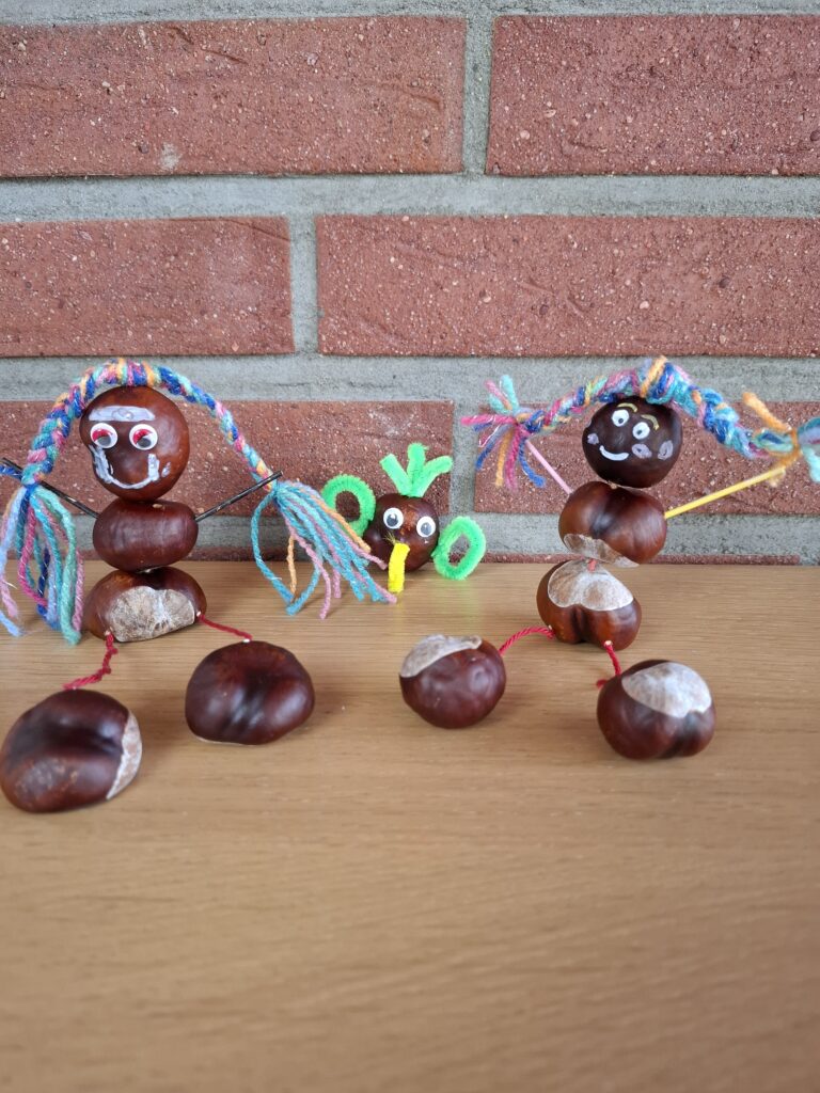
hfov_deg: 58.9
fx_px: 726
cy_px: 546
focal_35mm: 23
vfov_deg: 73.9
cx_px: 410
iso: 320
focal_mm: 5.54
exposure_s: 1/100
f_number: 1.8
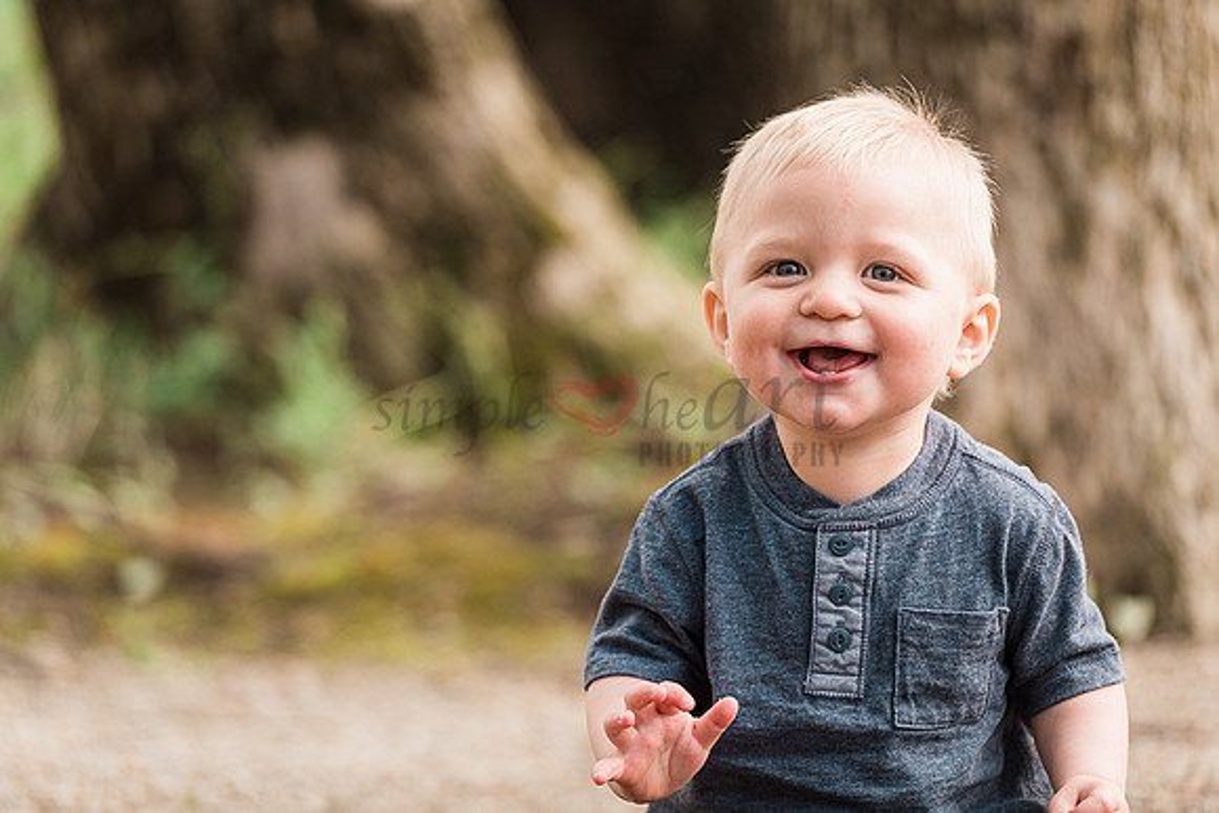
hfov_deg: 10.3
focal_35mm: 200
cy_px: 406
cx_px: 610
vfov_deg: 6.9
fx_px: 6773
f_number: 4
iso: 400
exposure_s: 1/250
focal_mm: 200
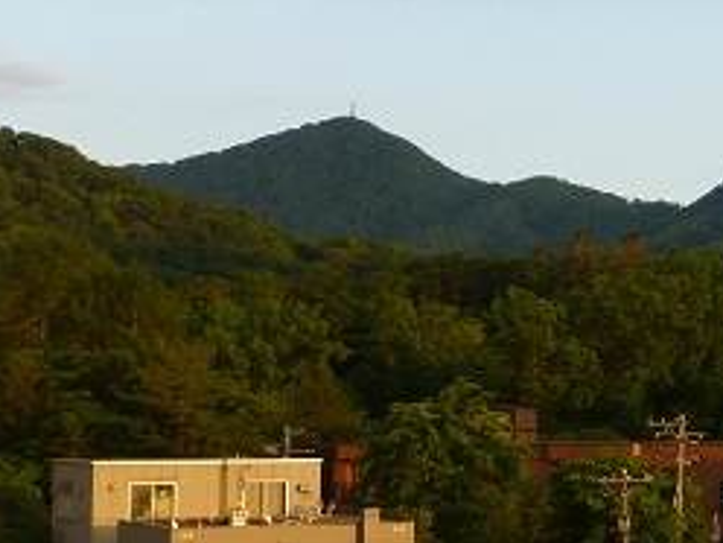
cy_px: 85
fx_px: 2527
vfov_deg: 12.2
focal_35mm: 121
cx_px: 767
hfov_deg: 15.9
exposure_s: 1/200
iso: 100
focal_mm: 6.9
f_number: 3.9
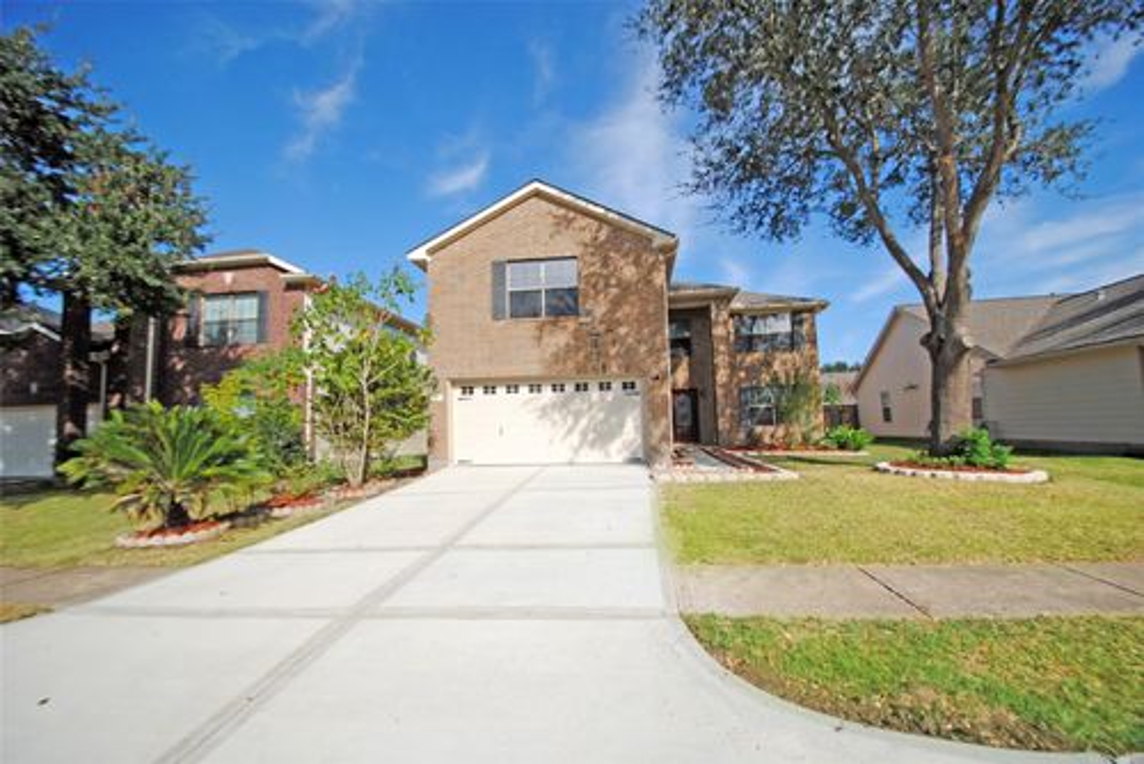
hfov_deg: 100.4
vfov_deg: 77.4
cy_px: 382
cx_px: 572
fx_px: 477
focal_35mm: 15
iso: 100
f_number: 4
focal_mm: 10
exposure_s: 1/1250
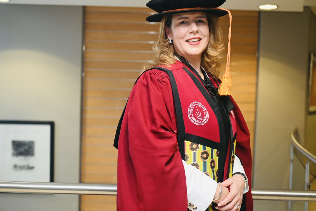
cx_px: 147
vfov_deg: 28.6
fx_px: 412
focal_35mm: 47
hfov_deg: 41.9
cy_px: 104
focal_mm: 42
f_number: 2.8
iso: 1000
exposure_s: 1/125
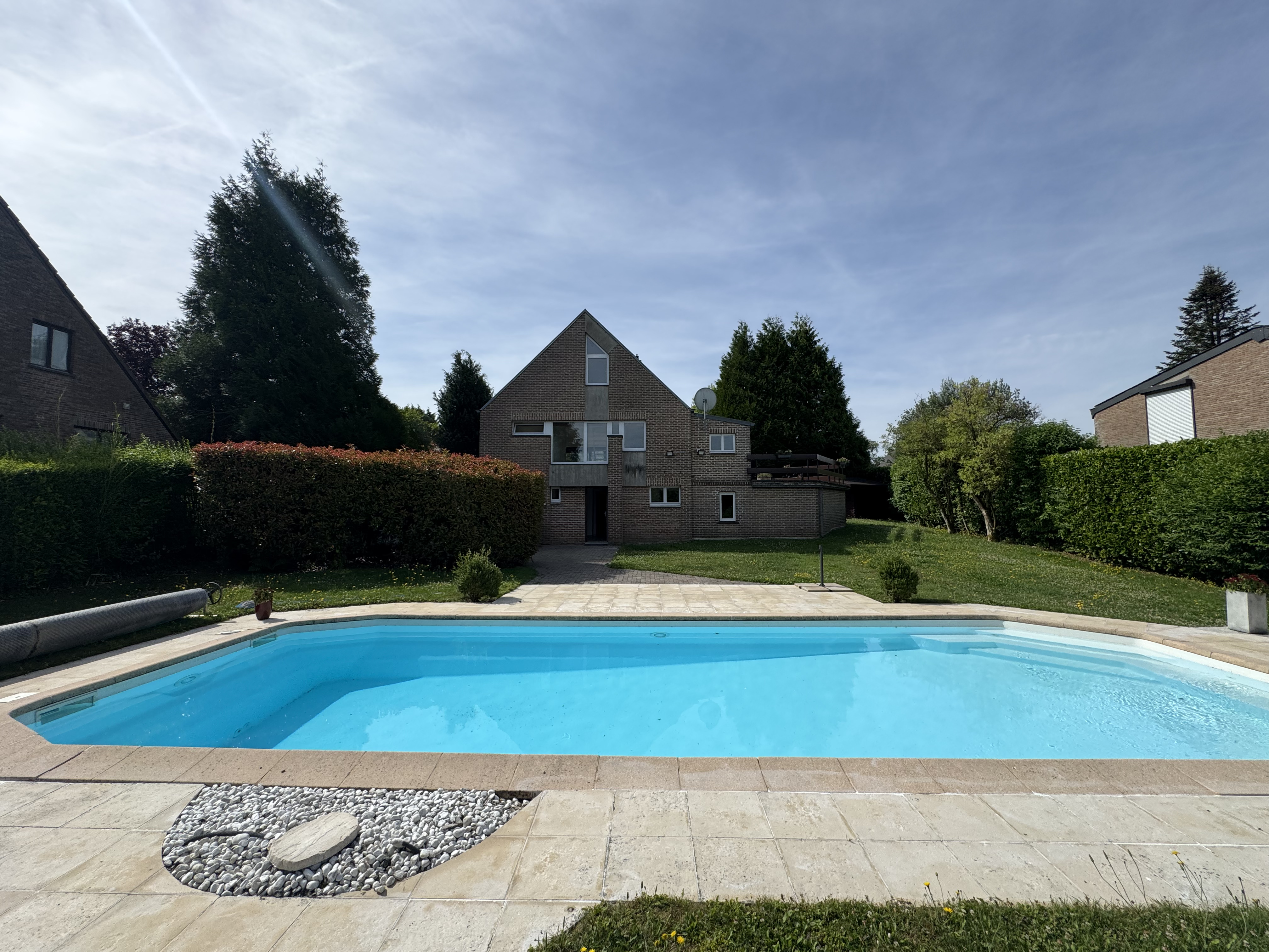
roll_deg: -0.1
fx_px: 513
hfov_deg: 102.1
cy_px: 476
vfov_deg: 85.7
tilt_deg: +3.7
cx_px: 634
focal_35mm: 14
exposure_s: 1/2415
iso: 50
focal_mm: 2.22
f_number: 2.2
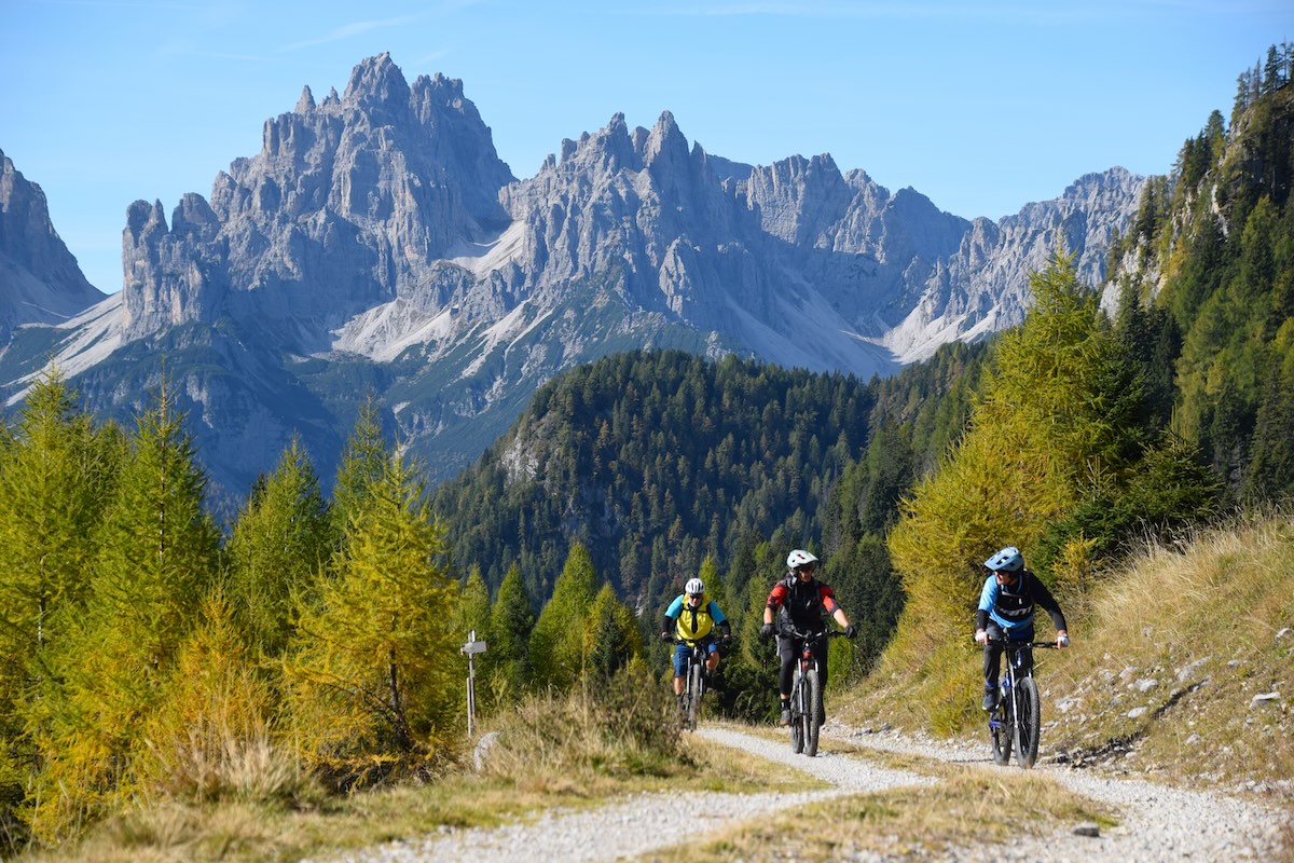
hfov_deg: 17.1
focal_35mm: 120
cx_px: 647
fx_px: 4313
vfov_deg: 11.4
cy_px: 432
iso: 200
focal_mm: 80
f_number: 6.3
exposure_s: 1/640
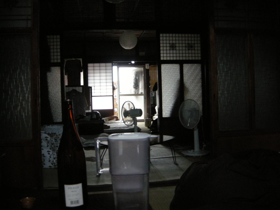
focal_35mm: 35
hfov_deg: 52.6
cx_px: 140
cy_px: 105
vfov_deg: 40.7
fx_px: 283
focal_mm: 7.5
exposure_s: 1/9.4
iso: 400
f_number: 2.7
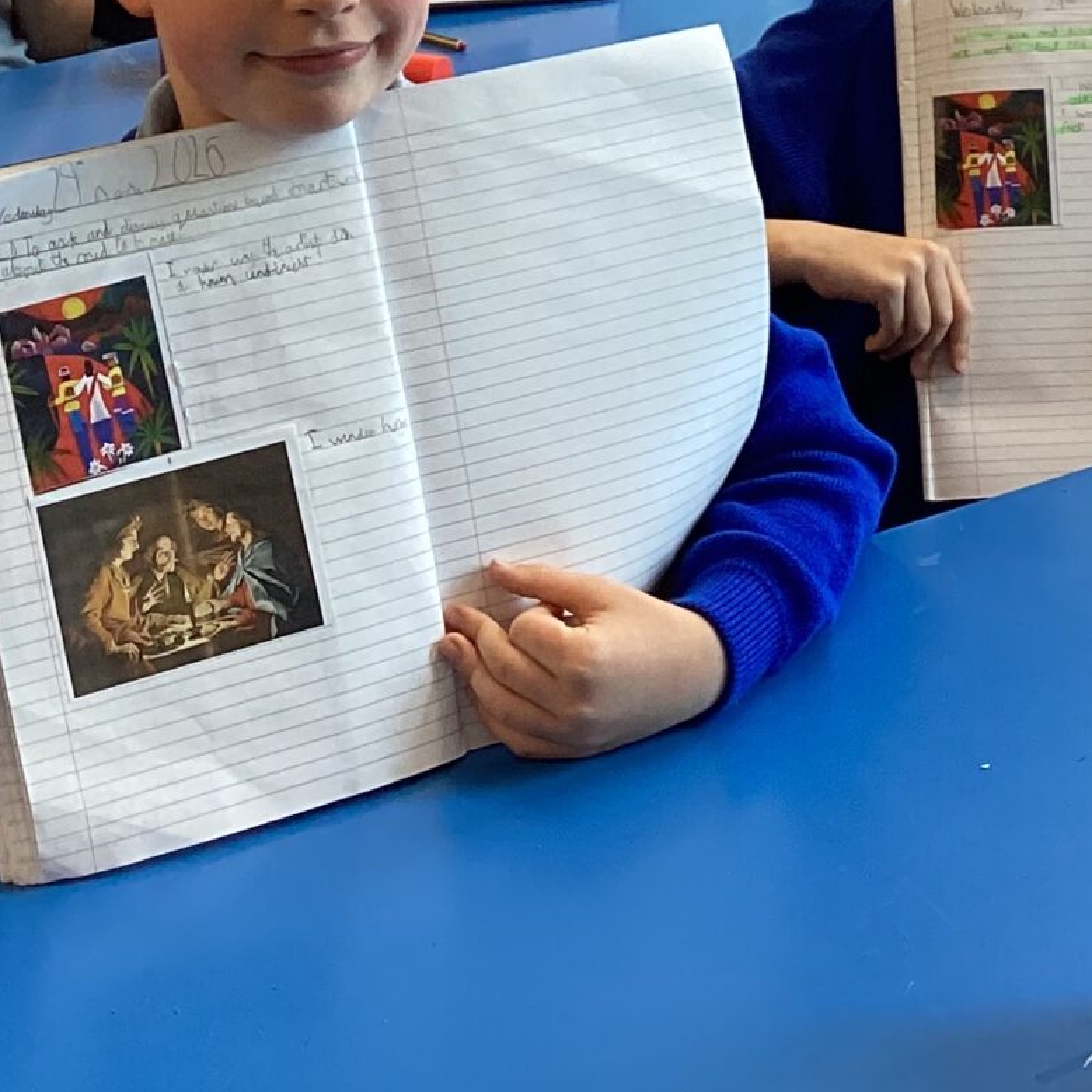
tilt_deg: -13.0
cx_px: 680
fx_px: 3212
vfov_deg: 18.3
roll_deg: +2.8
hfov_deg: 19.3
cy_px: -230
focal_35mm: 90
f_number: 2.4
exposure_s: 1/50
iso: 80
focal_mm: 3.3
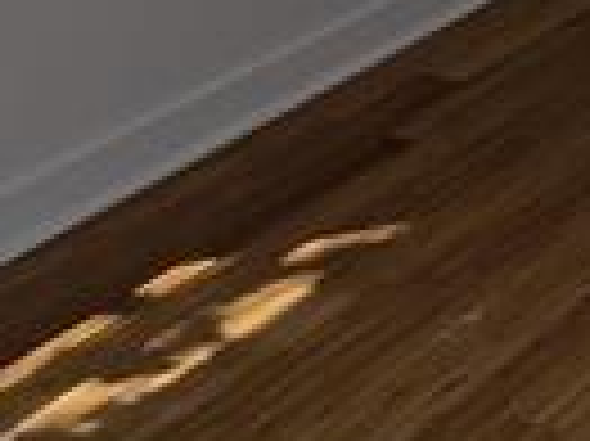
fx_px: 1601
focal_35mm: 94
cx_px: 1045
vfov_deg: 13.5
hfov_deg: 17.3
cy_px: -430
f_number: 1.7
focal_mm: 2.02
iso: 41
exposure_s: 1/163
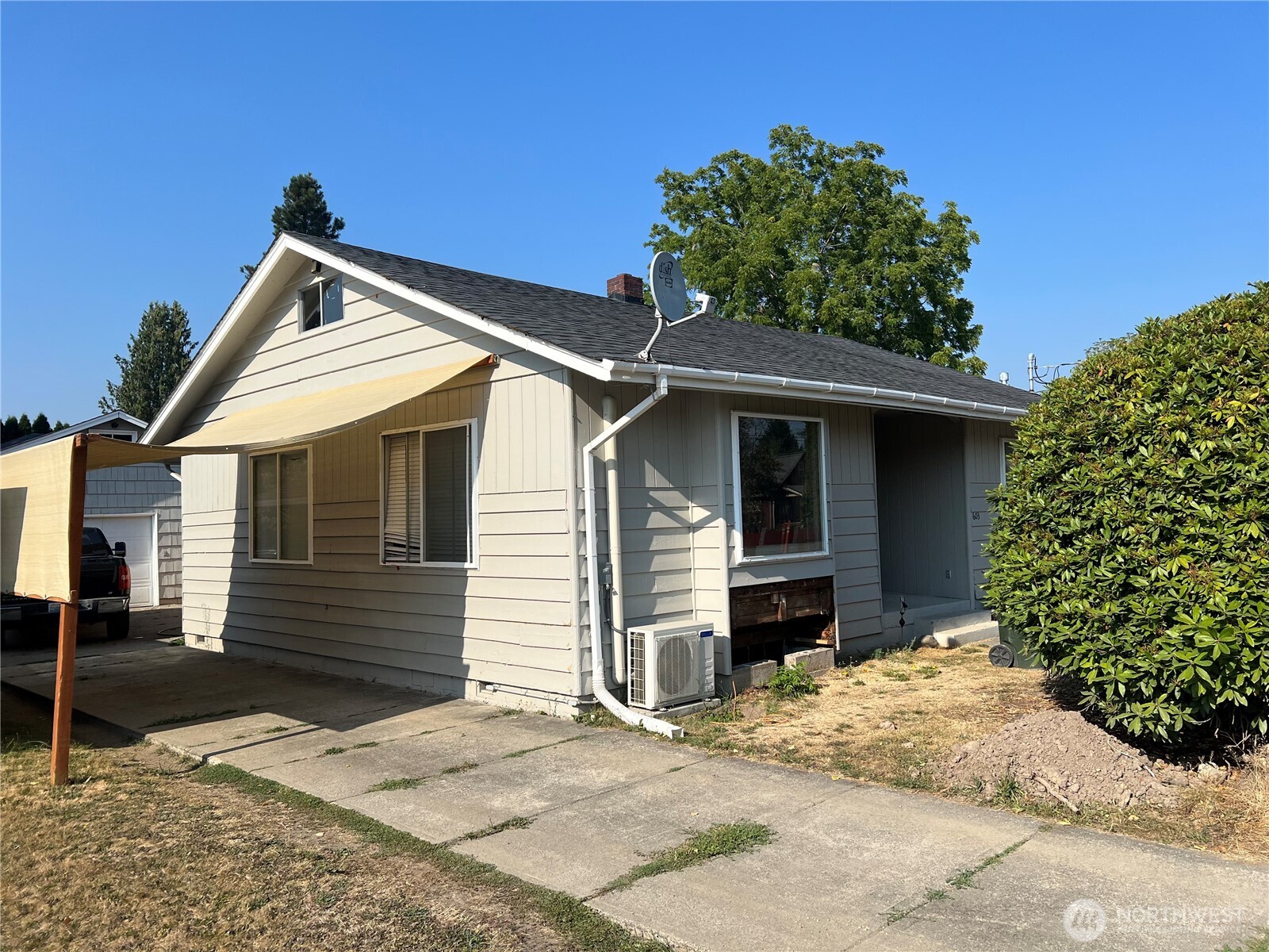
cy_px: 476
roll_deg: -1.6
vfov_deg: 53.1
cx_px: 634
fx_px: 953
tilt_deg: +6.3
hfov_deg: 67.3
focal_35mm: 26
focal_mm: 5.7
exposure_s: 1/4115
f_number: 1.5
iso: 50
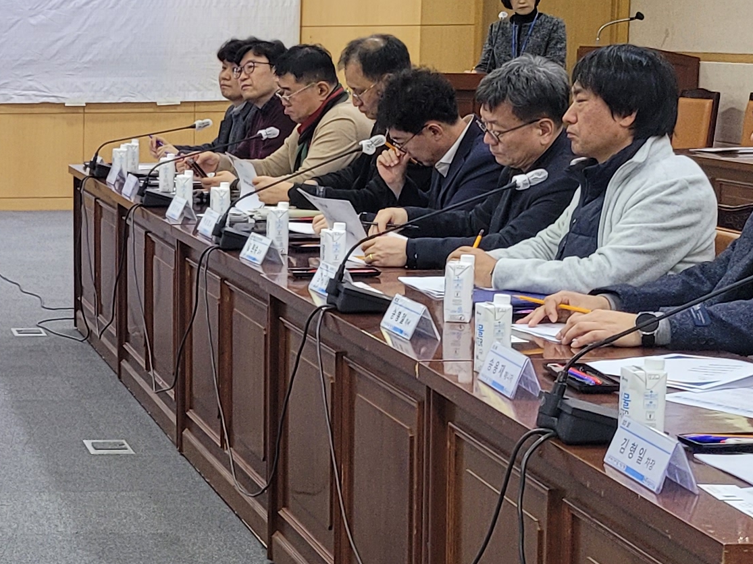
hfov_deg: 19.6
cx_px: -150
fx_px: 2045
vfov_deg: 15.7
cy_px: 270
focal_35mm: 94
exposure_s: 1/120
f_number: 1.8
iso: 200
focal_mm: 5.4
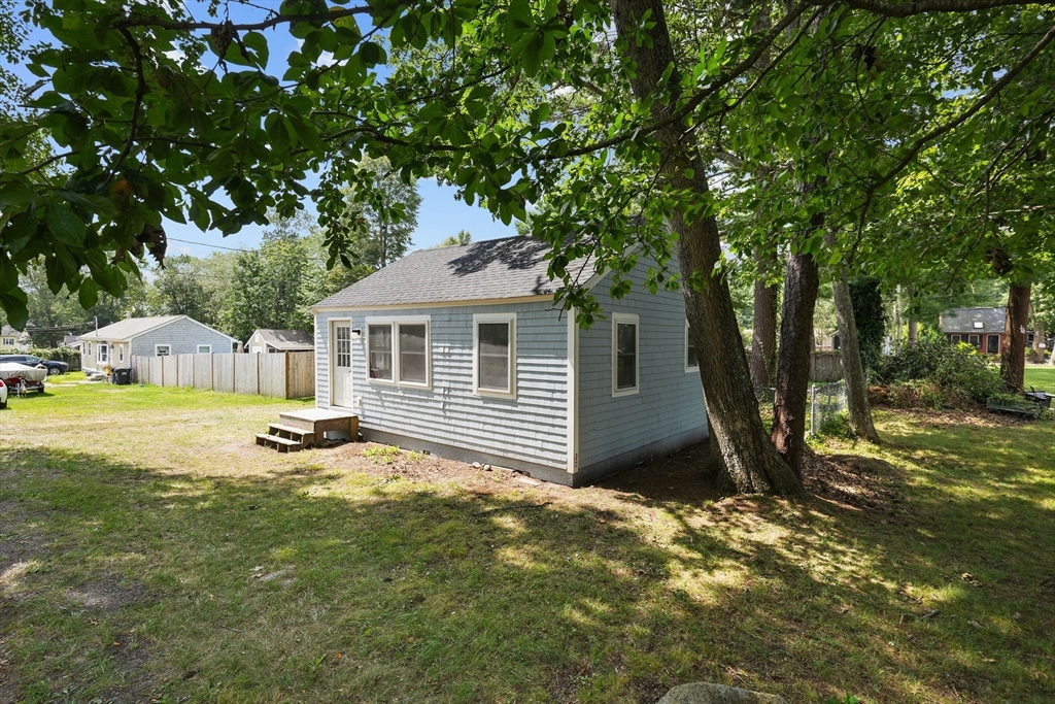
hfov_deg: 93.3
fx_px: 498
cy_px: 352
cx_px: 528
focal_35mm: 17
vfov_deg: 70.5
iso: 320
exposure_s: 1/50
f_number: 9
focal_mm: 17
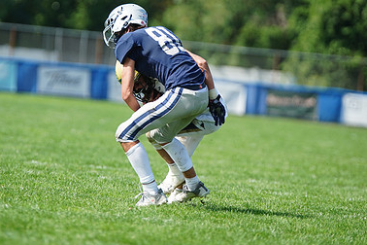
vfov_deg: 3.6
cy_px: 64
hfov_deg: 5.4
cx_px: 155
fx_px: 3863
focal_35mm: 379
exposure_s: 1/3200
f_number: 2.8
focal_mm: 247
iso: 400
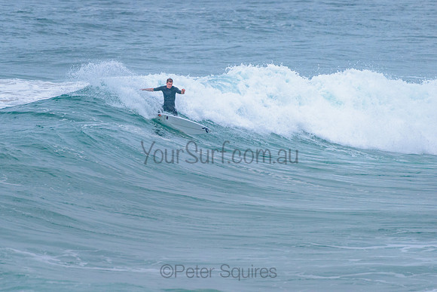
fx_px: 7430
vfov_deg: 2.2
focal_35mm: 612
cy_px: 113
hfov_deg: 3.4
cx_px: 170
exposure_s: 1/2000
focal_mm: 500
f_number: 5.6
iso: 2500
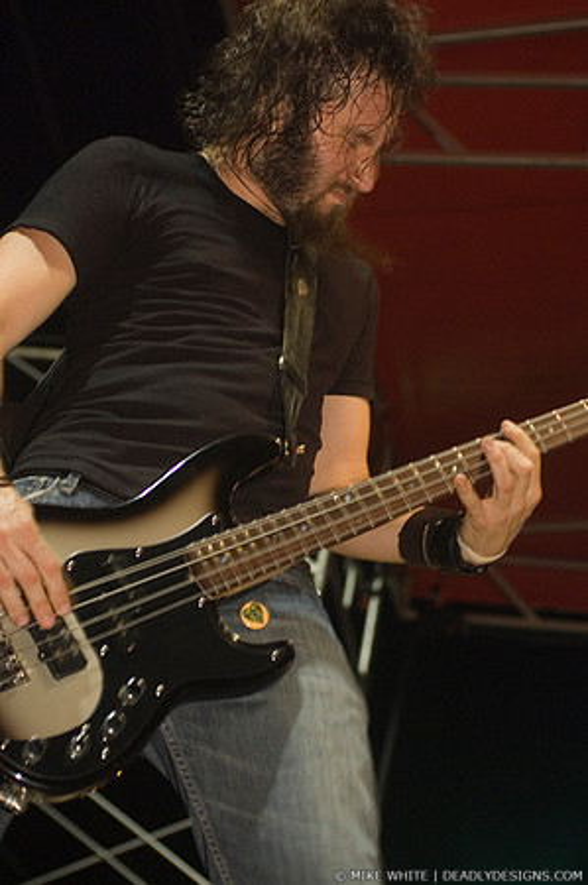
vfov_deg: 26.0
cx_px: 294
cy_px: 442
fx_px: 1915
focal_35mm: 78
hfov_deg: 17.5
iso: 800
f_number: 3.2
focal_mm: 52
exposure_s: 1/80
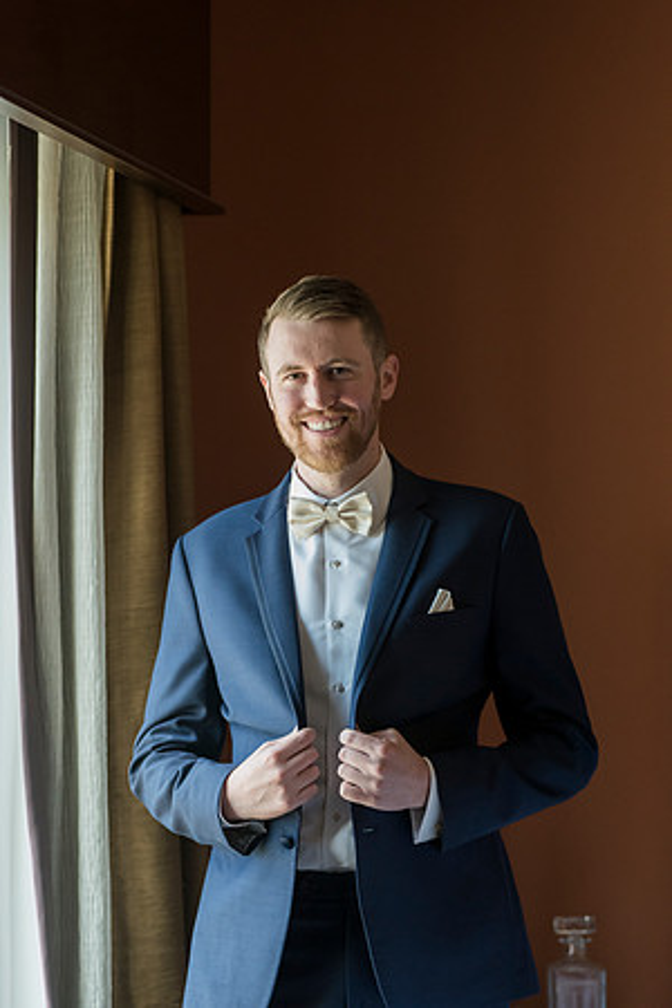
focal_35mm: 105
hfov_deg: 13.0
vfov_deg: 19.5
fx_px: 2940
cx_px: 336
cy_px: 504
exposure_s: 1/640
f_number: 3.5
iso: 2500
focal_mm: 105
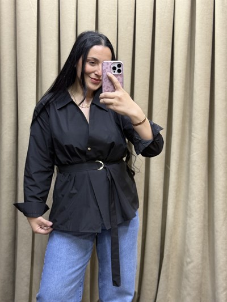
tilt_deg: -17.3
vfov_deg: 39.6
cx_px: 114
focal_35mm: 48
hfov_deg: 30.3
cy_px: 151
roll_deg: -1.2
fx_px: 420
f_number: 1.78
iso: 80
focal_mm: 6.76
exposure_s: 1/100
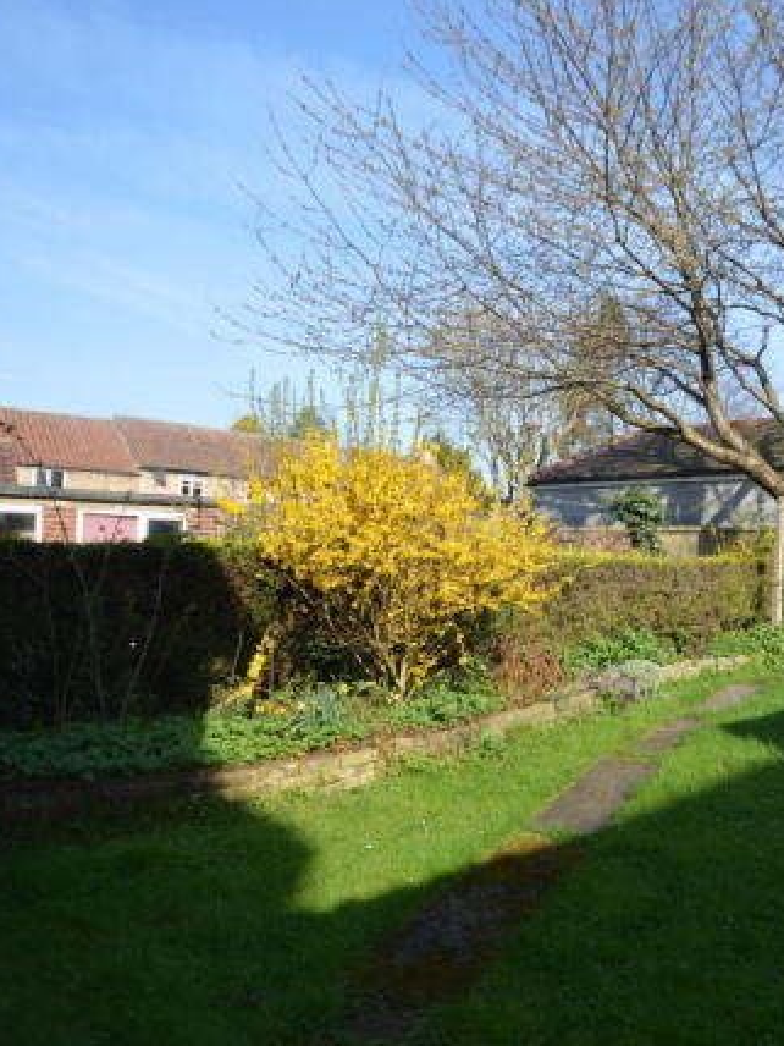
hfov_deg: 47.0
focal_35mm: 29
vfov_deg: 62.1
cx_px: 579
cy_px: 523
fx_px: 868
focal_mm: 13
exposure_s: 1/160
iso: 100
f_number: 6.3
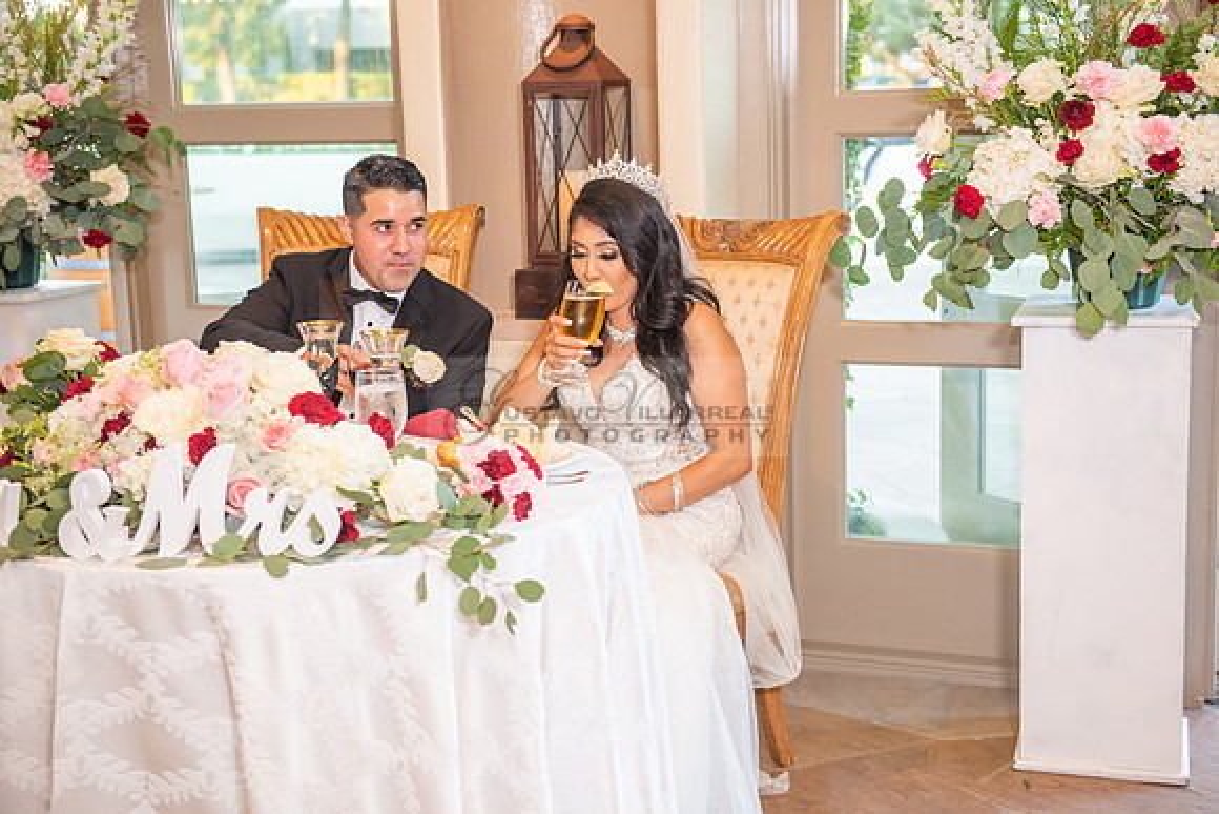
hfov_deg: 36.2
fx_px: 1863
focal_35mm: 55
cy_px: 407
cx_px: 610
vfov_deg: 24.6
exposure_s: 1/125
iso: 1250
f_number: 3.5
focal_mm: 55
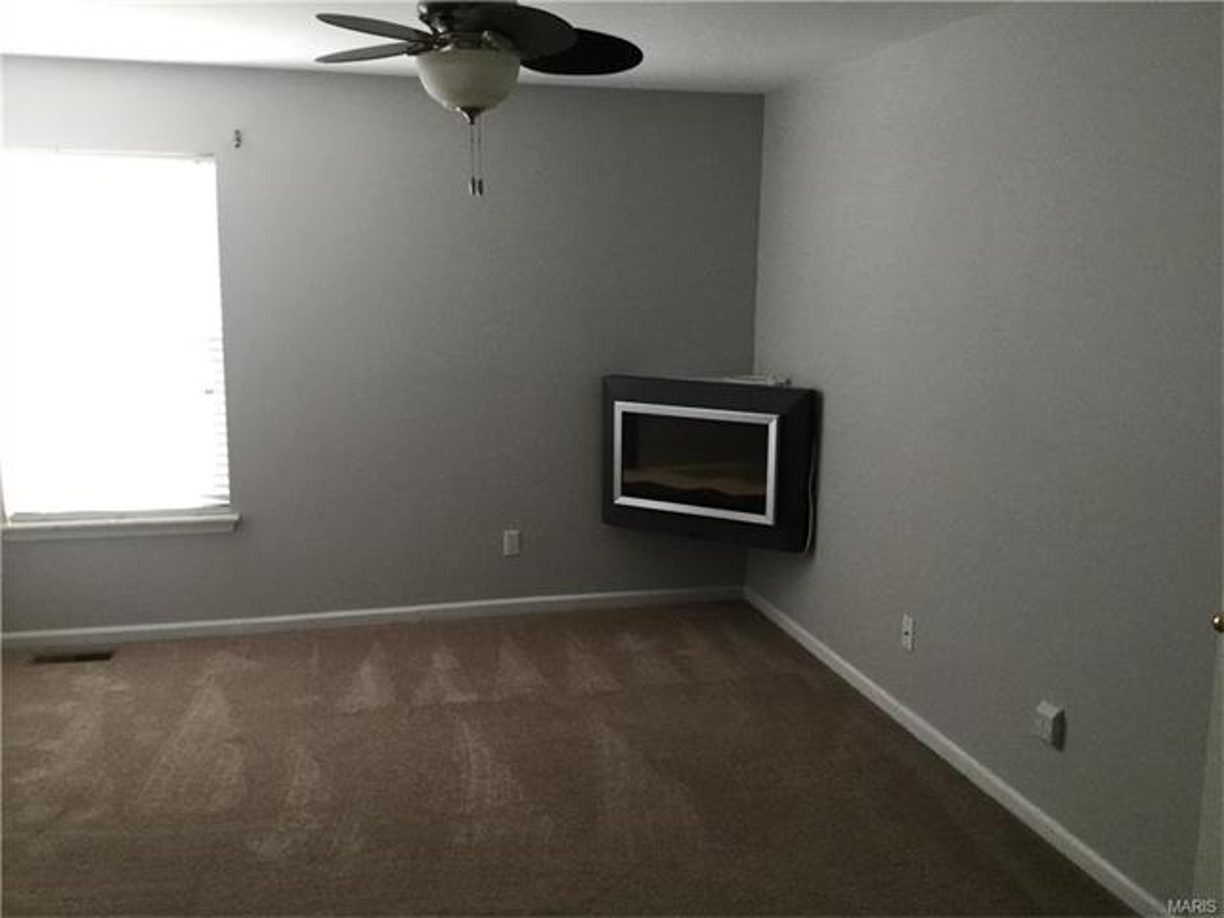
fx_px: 1096
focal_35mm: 31
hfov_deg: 58.4
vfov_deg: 45.4
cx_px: 612
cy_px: 459
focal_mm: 3.3
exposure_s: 1/30
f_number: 2.4
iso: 40
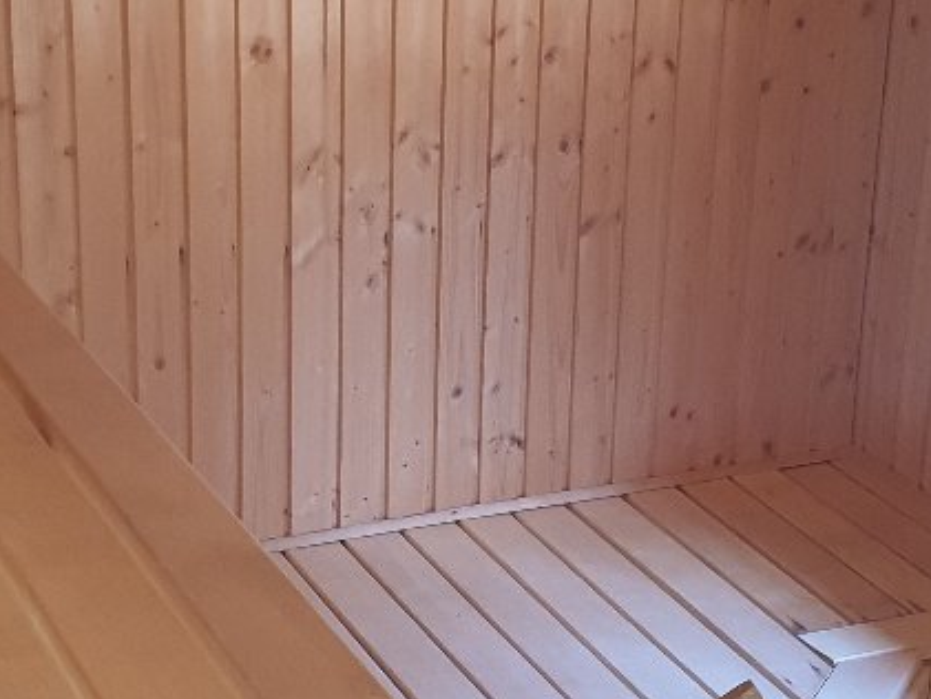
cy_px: 314
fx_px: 2125
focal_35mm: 79
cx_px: 456
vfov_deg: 18.7
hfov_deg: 24.7
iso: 400
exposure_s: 1/50
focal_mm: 4.3
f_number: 2.4
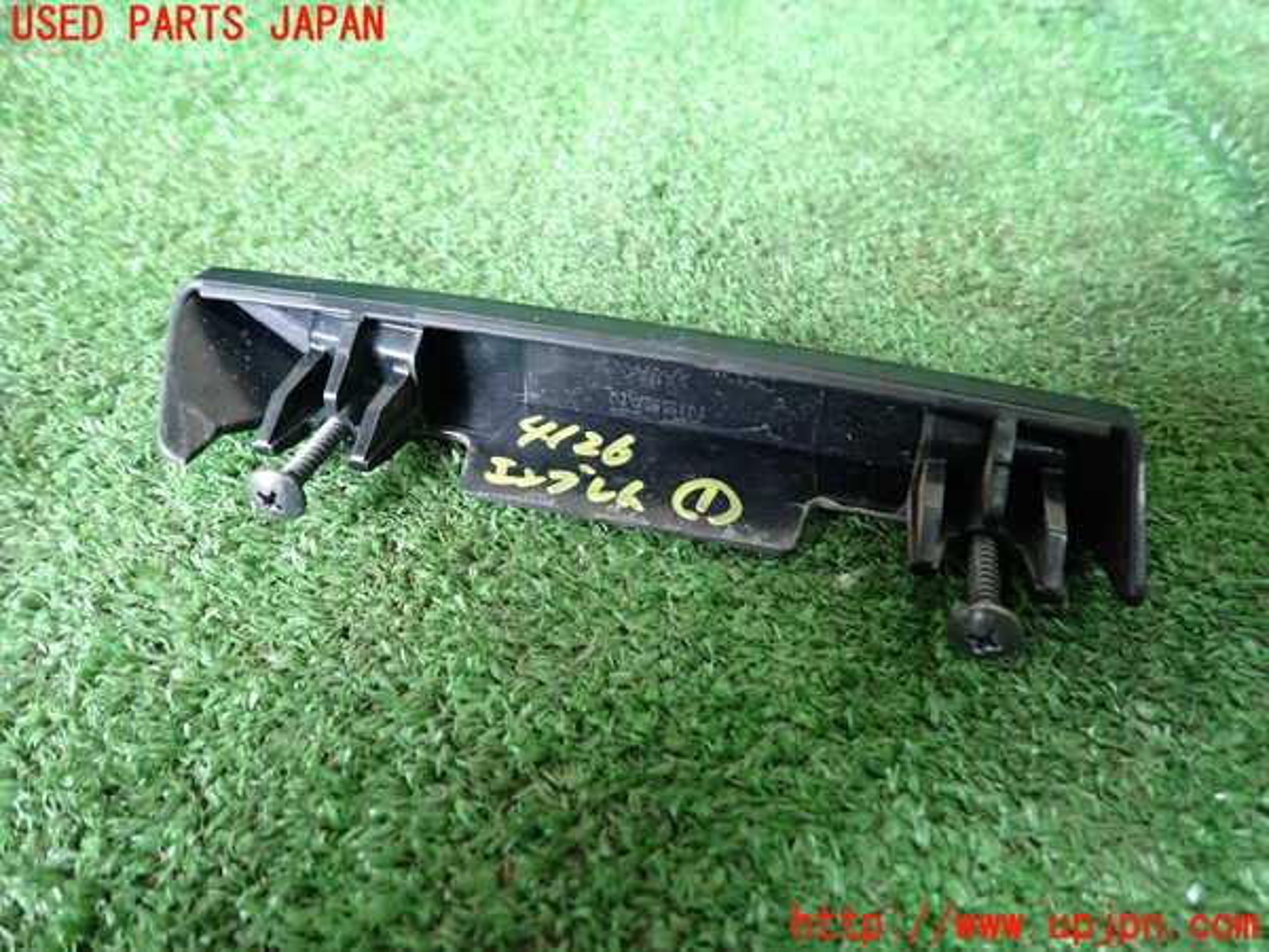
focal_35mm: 25
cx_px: 634
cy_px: 476
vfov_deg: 54.9
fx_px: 916
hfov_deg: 69.4
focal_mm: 4.5
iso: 250
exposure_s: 1/30
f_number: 2
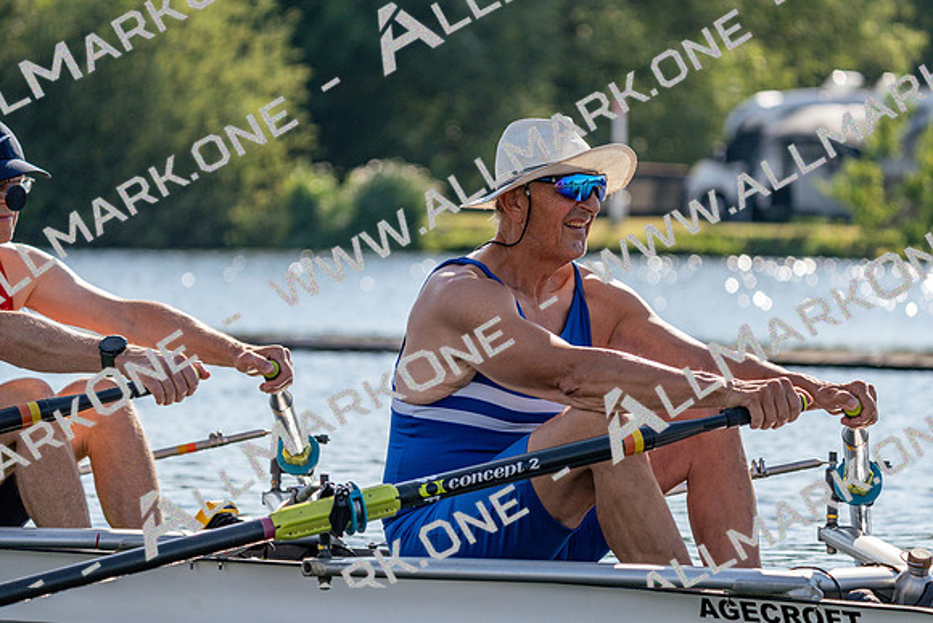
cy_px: 312
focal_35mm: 200
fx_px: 5184
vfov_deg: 6.9
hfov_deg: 10.3
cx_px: 466
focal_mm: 200
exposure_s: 1/1600
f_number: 5.6
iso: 250
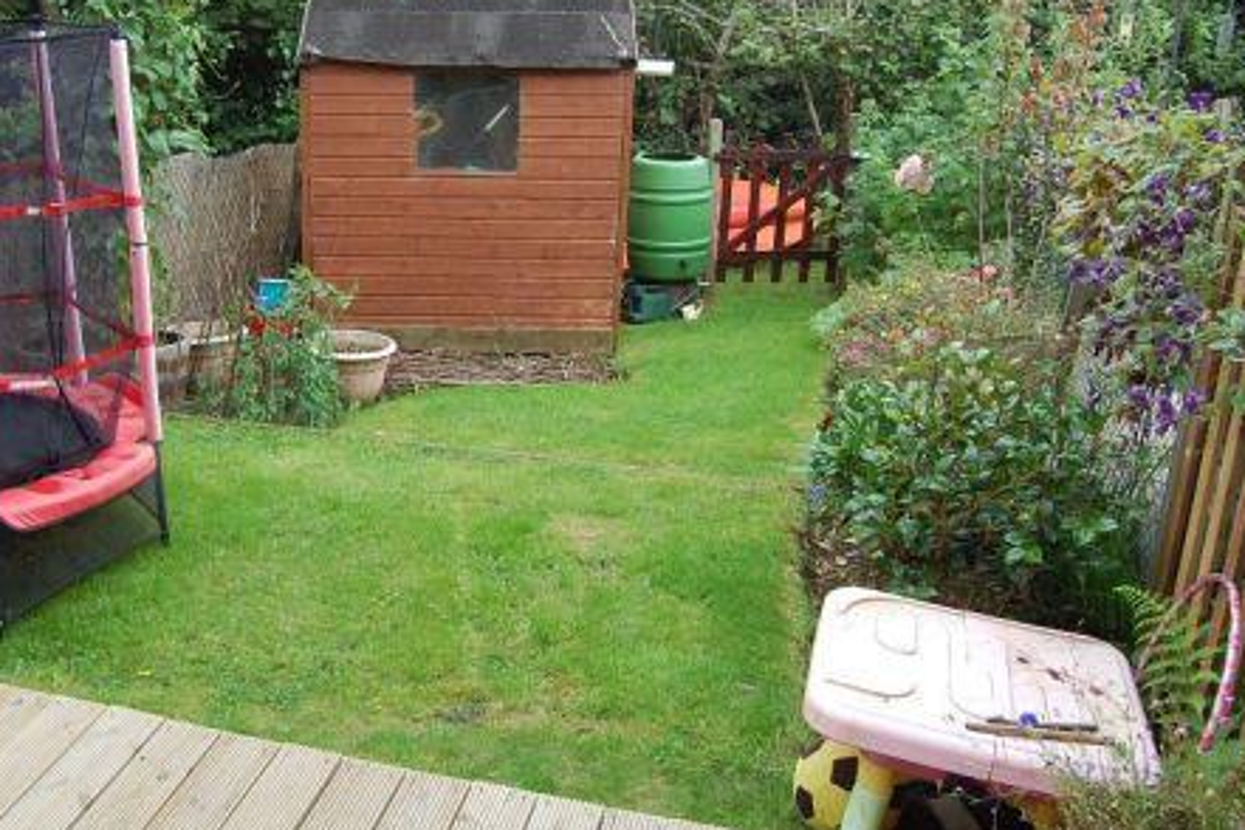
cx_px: 488
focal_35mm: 38
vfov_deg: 34.8
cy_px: 302
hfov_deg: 50.3
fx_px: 1314
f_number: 5.6
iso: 360
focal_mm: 18
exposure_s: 1/125
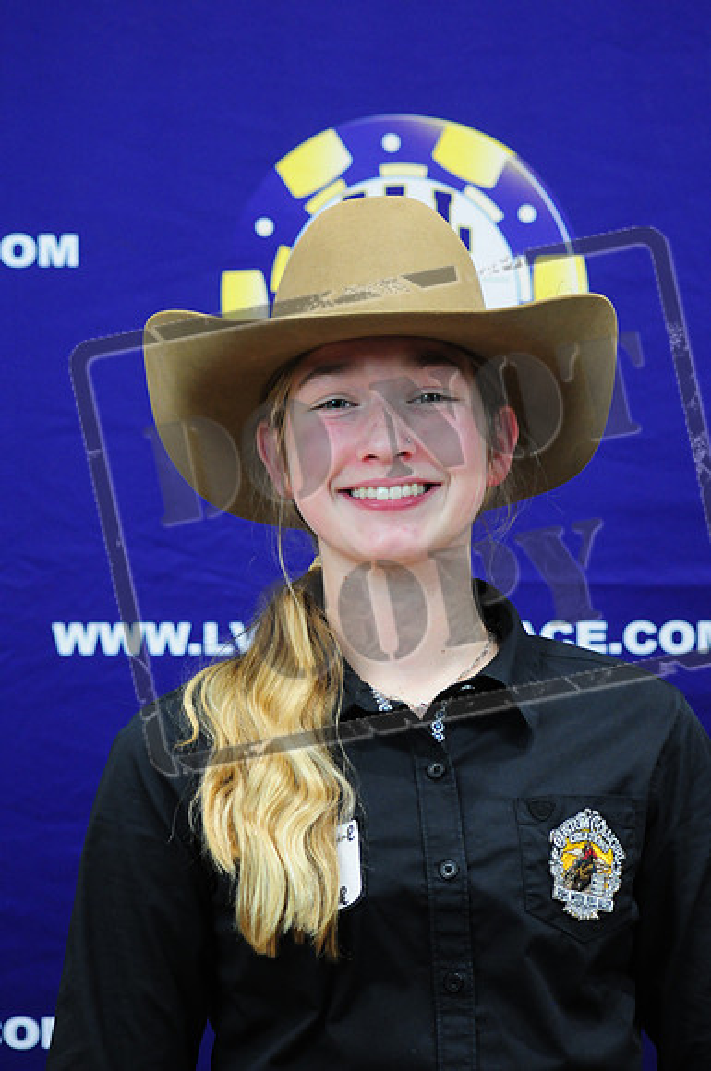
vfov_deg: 19.5
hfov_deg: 13.0
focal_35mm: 105
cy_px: 536
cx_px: 356
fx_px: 3120
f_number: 4
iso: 1250
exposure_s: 1/125
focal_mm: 70
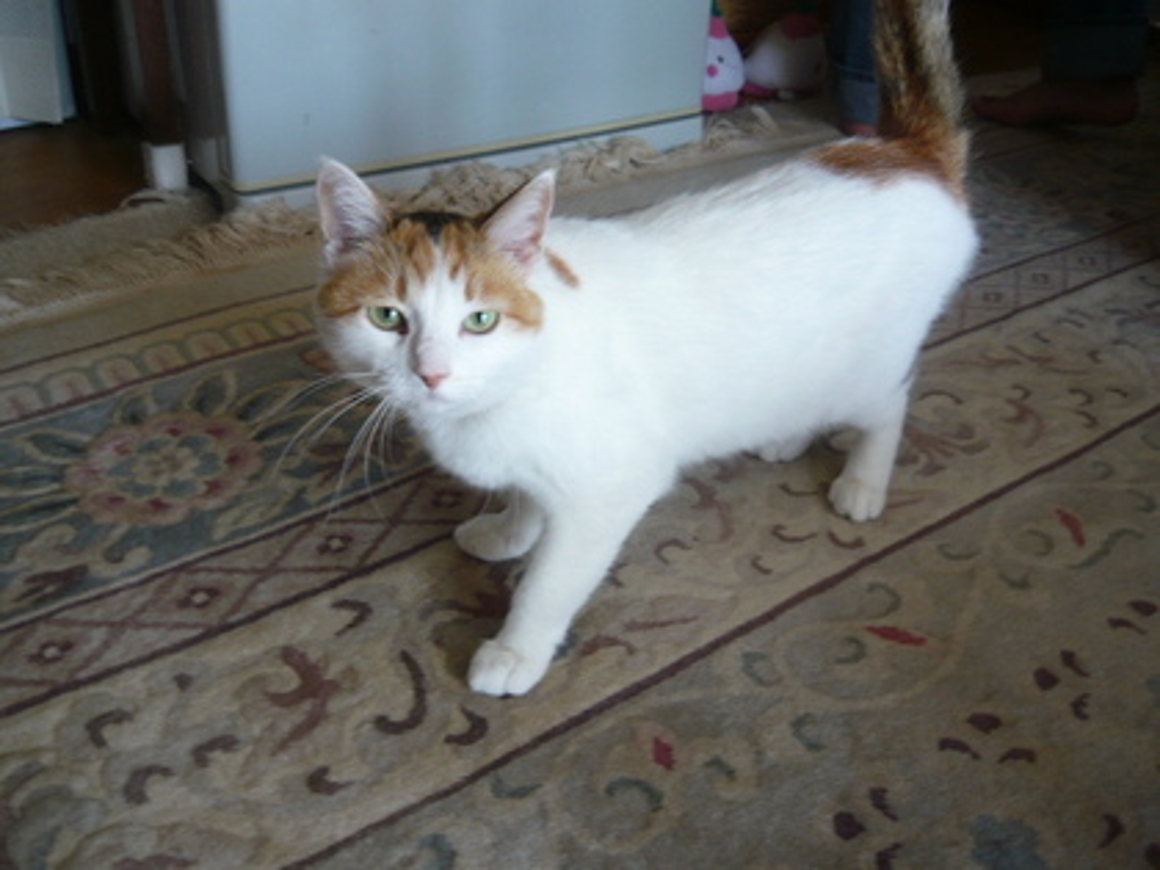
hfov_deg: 55.4
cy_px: 435
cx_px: 580
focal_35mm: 33
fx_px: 1106
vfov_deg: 42.9
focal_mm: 5.5
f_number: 2.8
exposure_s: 1/60
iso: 100
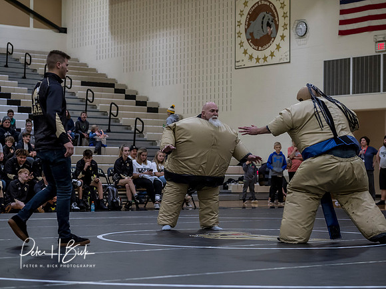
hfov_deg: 21.8
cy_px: 144
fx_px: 1004
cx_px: 193
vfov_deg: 16.4
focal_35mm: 90
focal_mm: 45
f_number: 2
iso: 1600
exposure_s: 1/1000
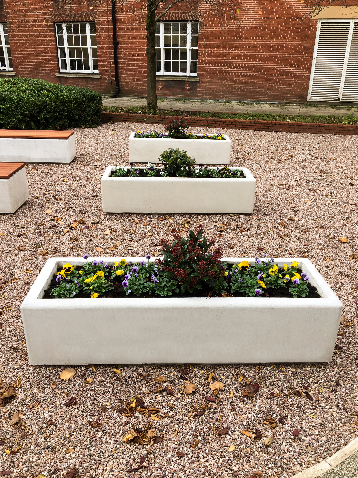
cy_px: 239
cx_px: 179
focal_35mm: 29
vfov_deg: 61.7
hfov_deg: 48.2
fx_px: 400
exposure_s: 1/169
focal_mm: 4.15
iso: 25
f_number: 2.2
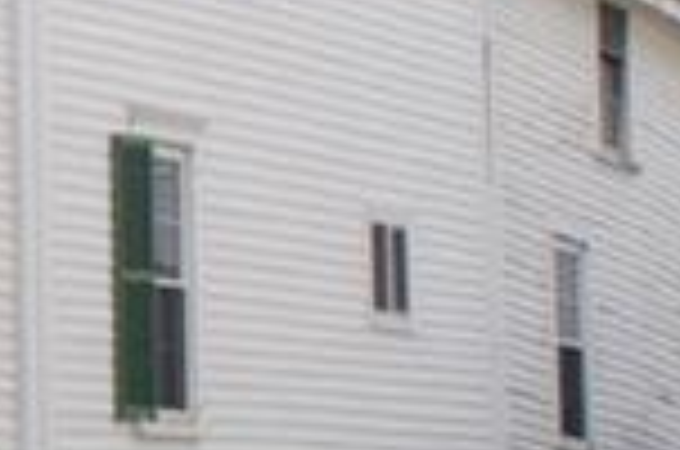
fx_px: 4599
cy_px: -52
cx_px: -1117
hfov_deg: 7.7
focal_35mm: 244
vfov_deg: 5.6
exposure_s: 1/200
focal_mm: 24
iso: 200
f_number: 11
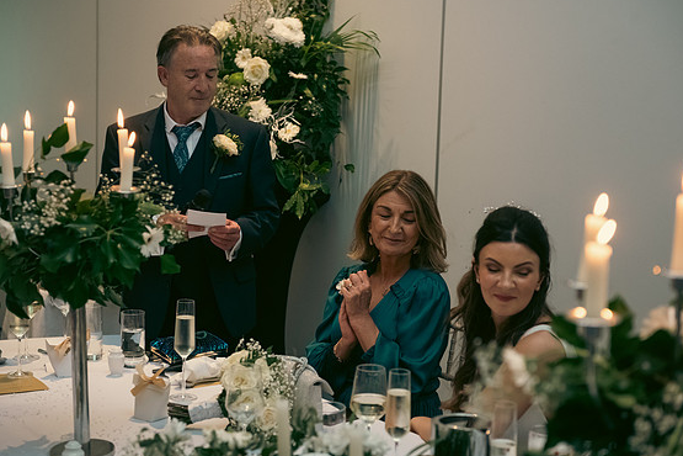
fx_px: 1309
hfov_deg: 29.2
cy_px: 230
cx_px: 354
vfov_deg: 19.7
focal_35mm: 69
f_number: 3.5
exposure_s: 1/160
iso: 2000
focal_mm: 66
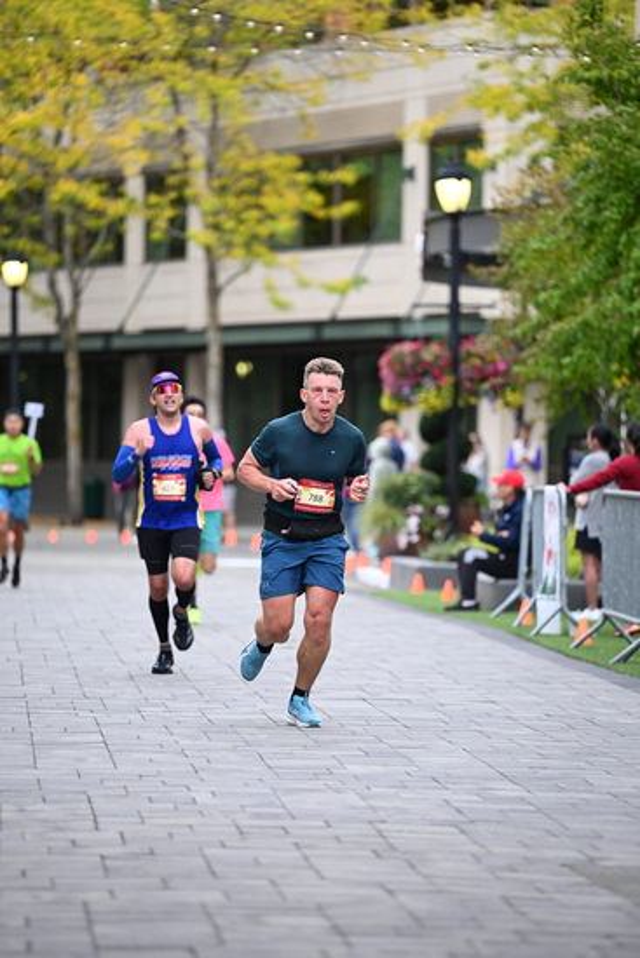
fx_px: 4663
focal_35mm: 175
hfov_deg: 7.9
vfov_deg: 11.7
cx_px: 320
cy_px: 479
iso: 1000
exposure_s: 1/1600
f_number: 2.8
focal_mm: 175
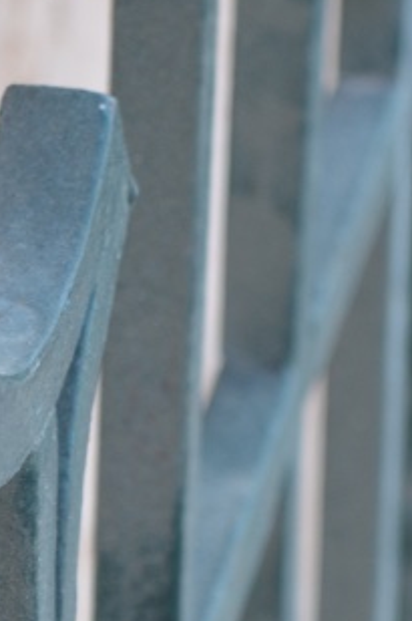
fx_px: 5510
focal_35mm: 320
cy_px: 374
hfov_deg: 4.3
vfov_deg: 6.4
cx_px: -43
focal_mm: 55
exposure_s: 1/60
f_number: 5.6
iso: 220
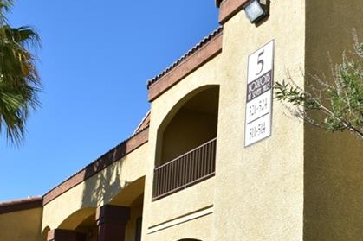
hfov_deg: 29.6
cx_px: 305
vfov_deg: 20.5
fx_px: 665
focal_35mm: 66
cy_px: 164
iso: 200
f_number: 10
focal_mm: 18
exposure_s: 1/400
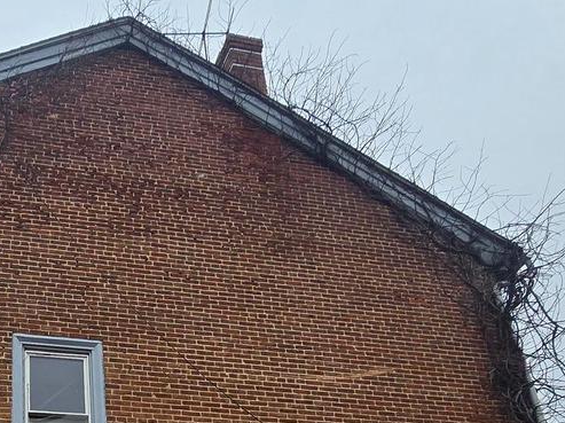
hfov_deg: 44.0
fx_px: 620
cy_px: 536
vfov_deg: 30.5
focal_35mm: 38
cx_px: 41
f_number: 2.2
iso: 100
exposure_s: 1/719
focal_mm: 2.2
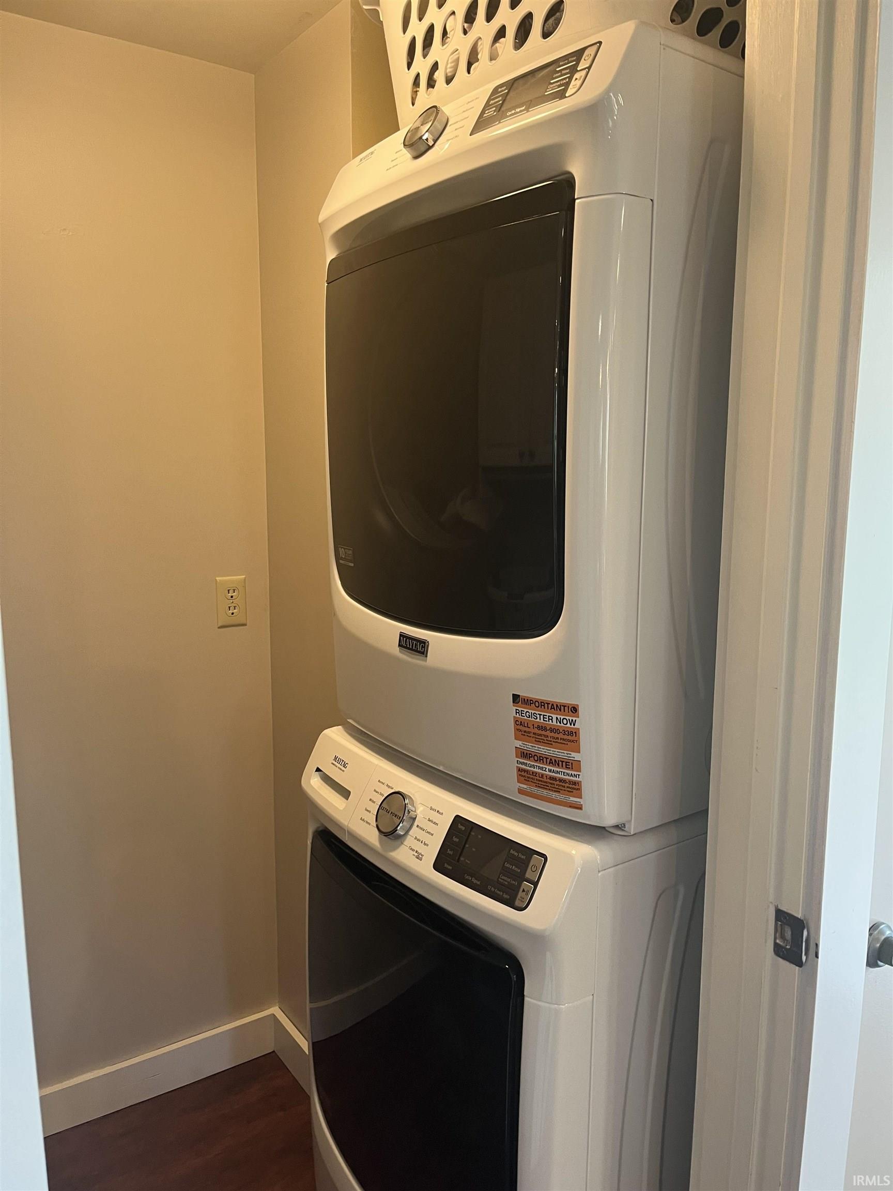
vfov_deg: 67.3
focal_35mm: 26
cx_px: 446
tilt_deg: -9.4
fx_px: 894
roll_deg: -0.3
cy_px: 596
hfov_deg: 53.1
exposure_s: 1/60
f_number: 1.6
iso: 125
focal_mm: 5.1
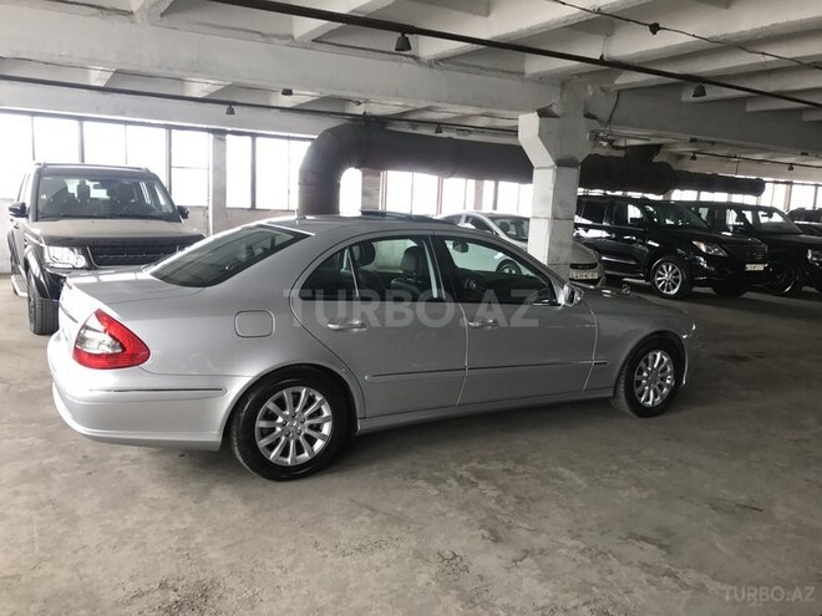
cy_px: 308
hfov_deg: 63.4
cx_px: 411
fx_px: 665
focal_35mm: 28
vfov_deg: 49.7
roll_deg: -2.3
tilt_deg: -8.6
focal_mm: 3.99
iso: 40
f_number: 1.8
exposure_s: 1/100
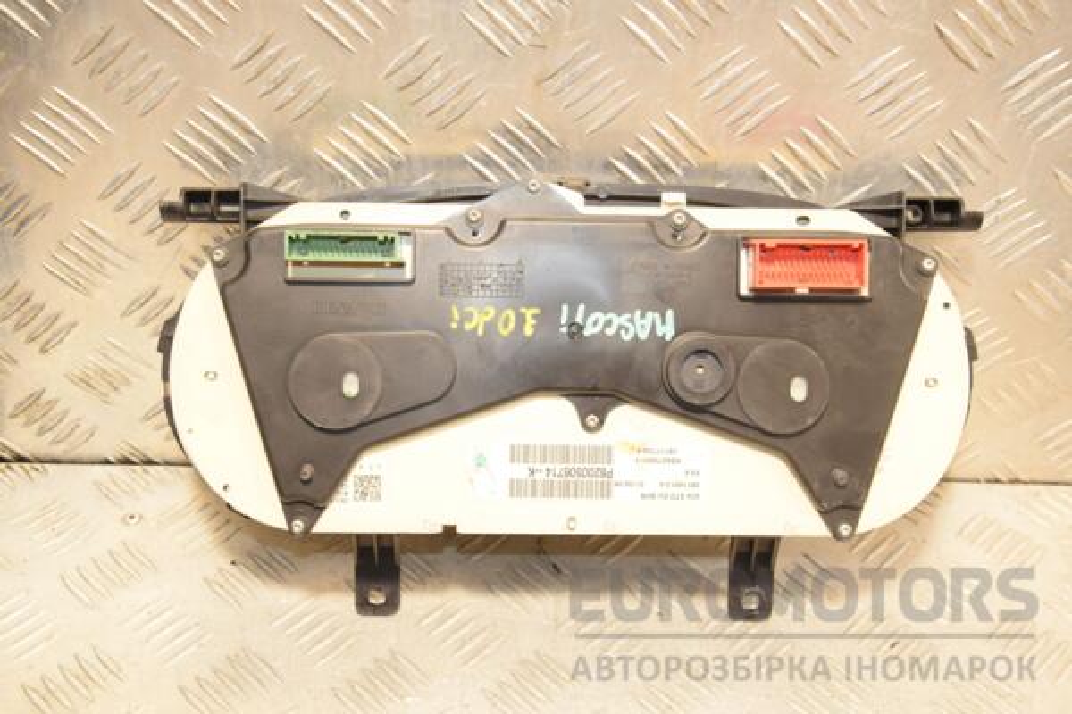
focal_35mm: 51
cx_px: 536
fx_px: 1519
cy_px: 357
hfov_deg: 38.9
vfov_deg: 26.5
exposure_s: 1/200
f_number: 6.3
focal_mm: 34
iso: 1600
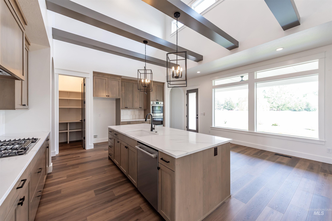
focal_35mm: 14
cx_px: 166
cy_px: 110
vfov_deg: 81.2
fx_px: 129
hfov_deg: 104.2
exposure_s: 1/125
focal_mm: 14
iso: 800
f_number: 4.5
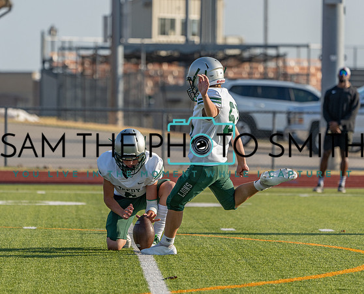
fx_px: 3692
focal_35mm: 342
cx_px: 188
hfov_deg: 5.6
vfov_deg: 4.6
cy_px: 157
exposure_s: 1/1250
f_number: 5.6
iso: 320
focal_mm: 274
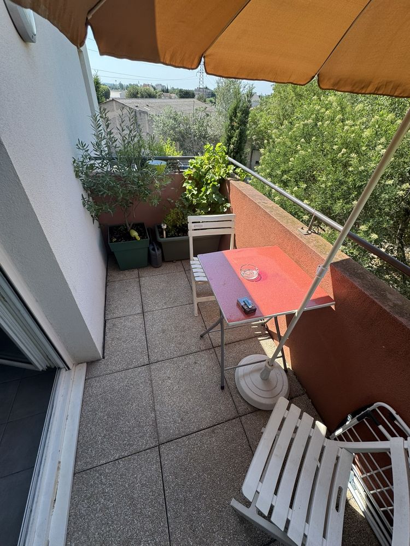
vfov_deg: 102.1
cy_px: 273
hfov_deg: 85.7
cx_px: 205
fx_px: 221
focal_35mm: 14
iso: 40
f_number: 2.2
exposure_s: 1/529
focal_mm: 2.22
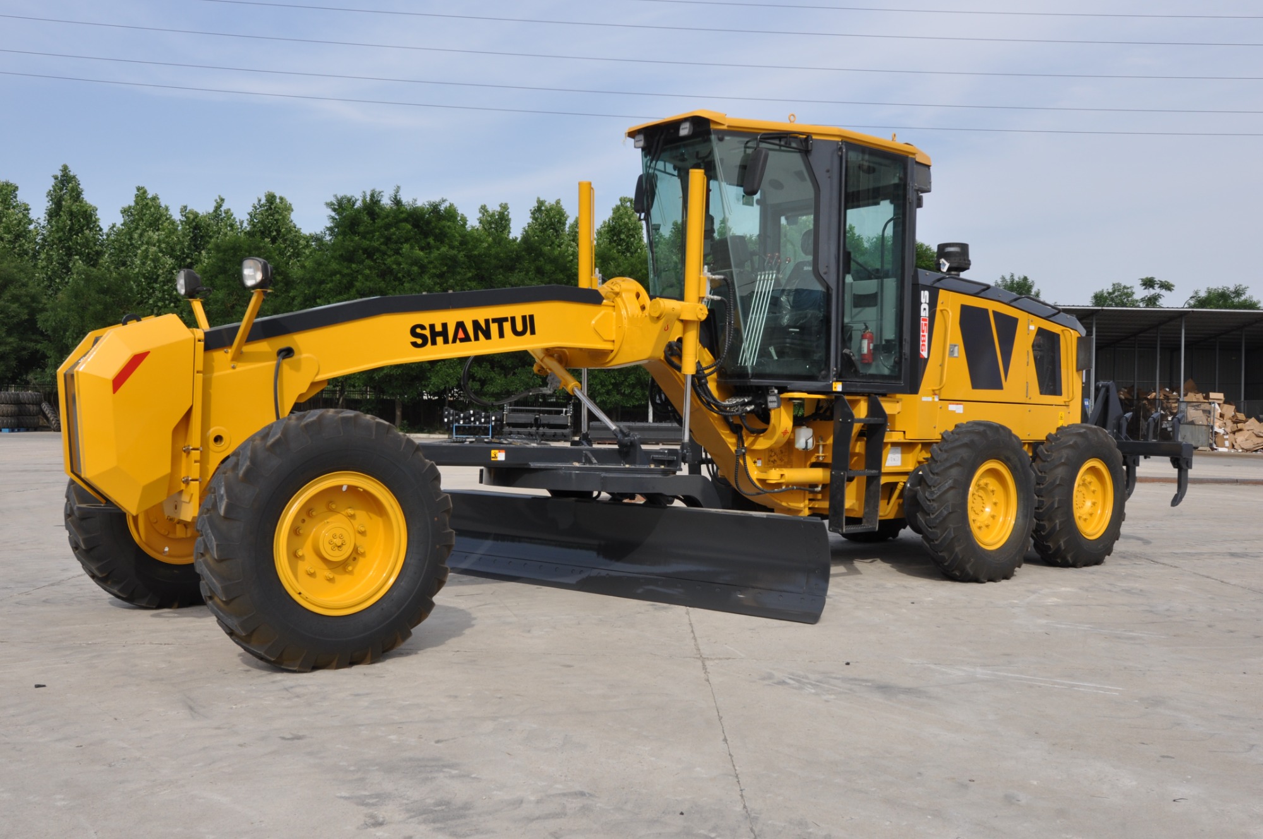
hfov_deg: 57.3
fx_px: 1156
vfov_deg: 39.9
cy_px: 420
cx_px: 632
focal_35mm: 33
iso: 200
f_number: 9
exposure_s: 1/320
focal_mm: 22
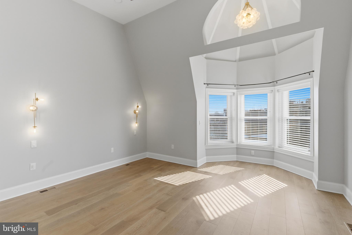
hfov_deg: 96.7
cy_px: 118
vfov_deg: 73.8
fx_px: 156
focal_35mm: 16
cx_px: 176
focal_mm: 16
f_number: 8
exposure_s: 1/1250
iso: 500
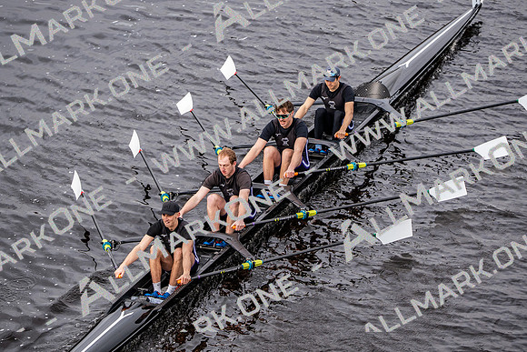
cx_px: 264
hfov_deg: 9.4
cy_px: 176
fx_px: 3221
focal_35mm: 220
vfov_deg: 6.2
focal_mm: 147
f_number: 2.8
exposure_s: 1/2000
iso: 400
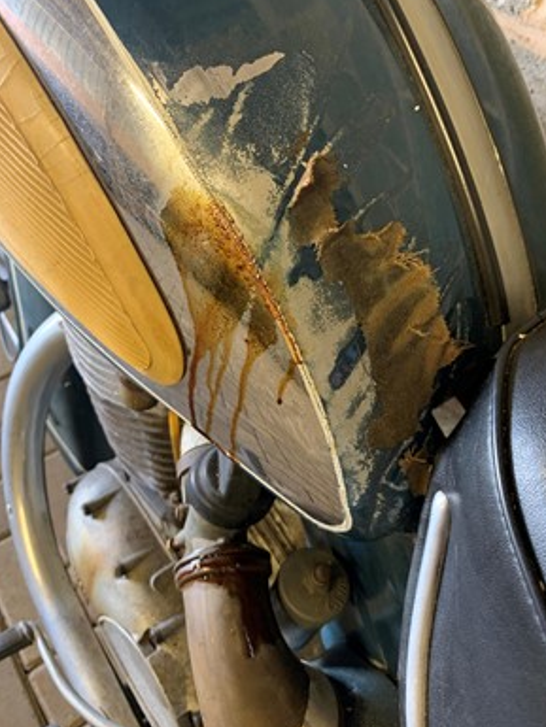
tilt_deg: -49.2
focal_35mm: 27
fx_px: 568
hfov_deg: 51.4
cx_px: 282
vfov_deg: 65.3
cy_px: 357
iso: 250
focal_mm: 4.25
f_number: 1.8
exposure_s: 1/33
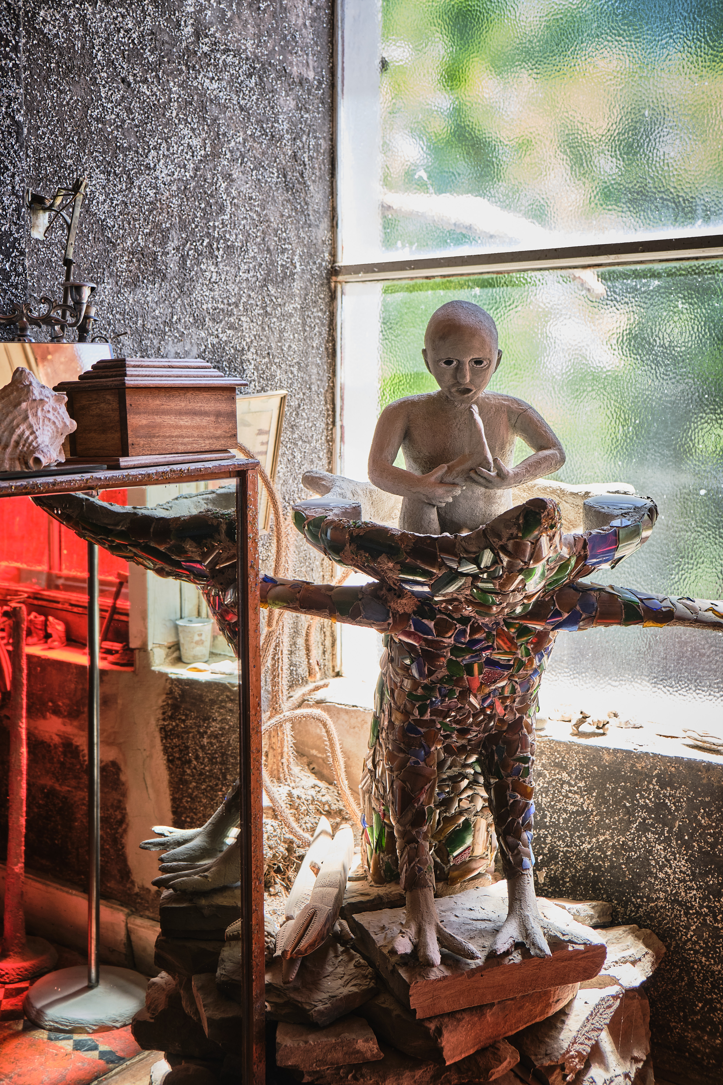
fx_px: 1145
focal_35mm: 38
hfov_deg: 35.1
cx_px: 362
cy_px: 542
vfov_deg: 50.7
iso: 160
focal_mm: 25.4
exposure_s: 1/80
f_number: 3.2
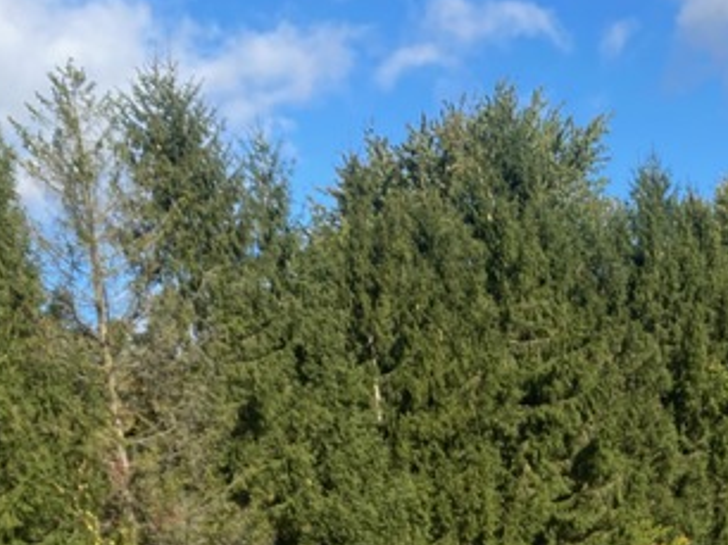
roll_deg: +5.2
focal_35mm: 68
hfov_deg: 25.5
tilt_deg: -4.9
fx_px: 1429
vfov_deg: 20.4
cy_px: 628
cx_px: 883
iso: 32
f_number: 1.8
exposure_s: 1/1754
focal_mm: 4.25
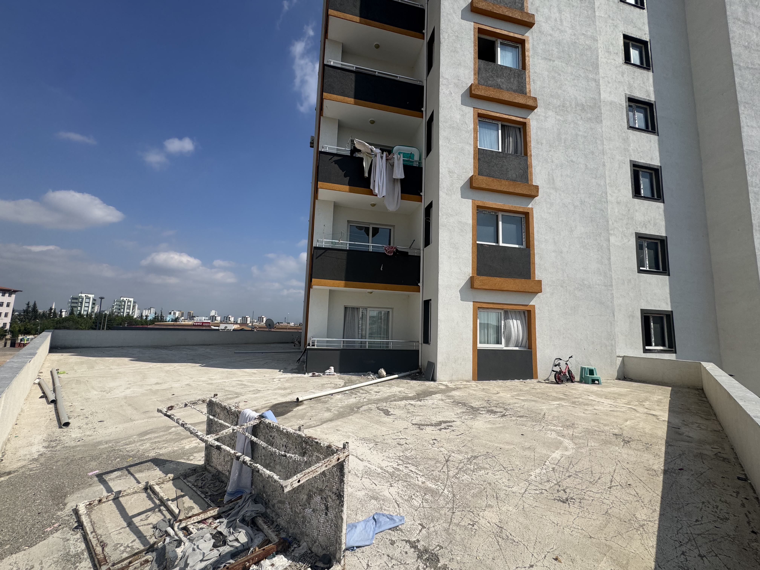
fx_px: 307
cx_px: 380
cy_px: 285
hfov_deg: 102.1
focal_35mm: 14
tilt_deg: +7.5
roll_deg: -1.6
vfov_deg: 85.7
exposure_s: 1/3717
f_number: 2.2
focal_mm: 2.22
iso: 50
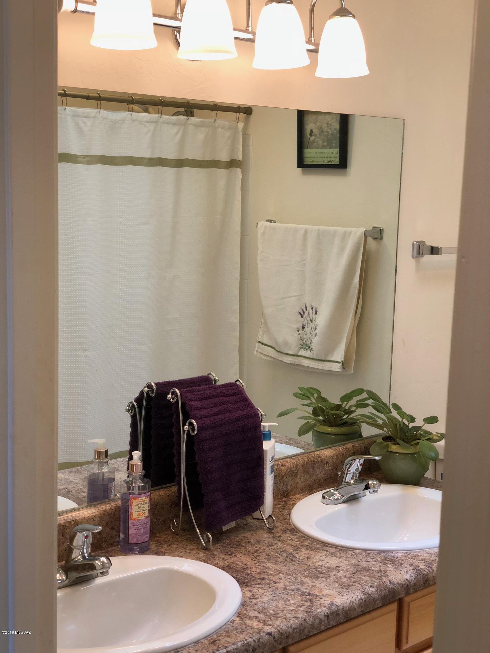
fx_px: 981
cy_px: 326
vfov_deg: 36.8
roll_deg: -1.8
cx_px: 245
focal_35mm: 52
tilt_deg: -8.0
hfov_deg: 28.0
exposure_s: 1/60
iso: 64
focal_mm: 6
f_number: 2.4
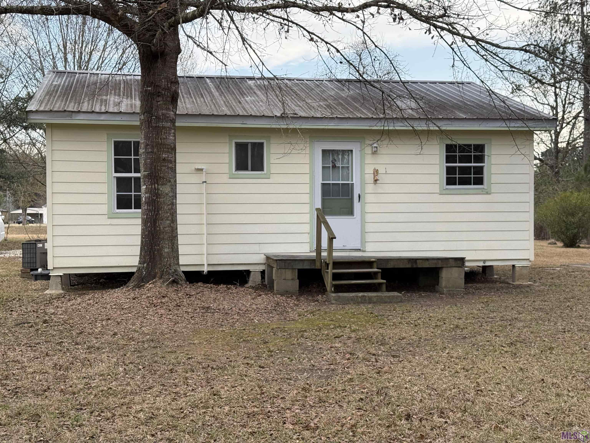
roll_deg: +0.3
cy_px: 222
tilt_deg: -0.3
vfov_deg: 30.3
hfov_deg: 39.7
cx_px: 295
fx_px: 818
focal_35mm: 48
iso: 80
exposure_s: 1/592
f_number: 1.78
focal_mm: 6.76
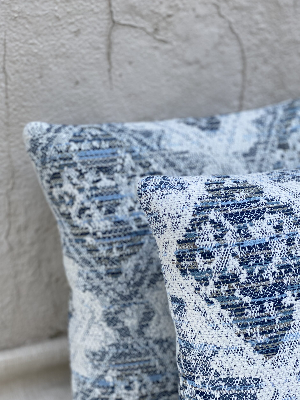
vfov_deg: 36.2
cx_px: 148
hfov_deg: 27.5
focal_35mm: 53
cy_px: 197
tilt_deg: -25.4
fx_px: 612
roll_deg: -5.9
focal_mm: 6
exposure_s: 1/122
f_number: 2
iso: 100
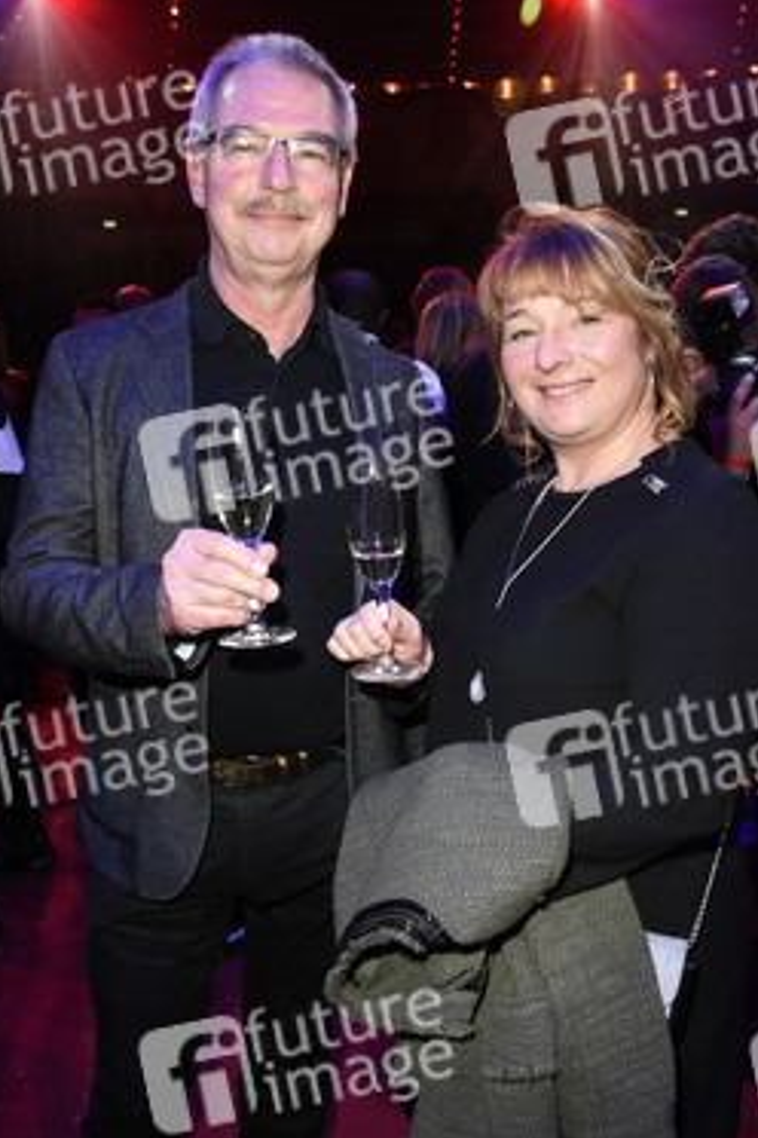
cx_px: 385
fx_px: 916
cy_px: 603
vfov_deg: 63.6
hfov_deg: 45.0
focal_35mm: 29
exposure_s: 1/160
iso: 1600
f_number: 6.3
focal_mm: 18
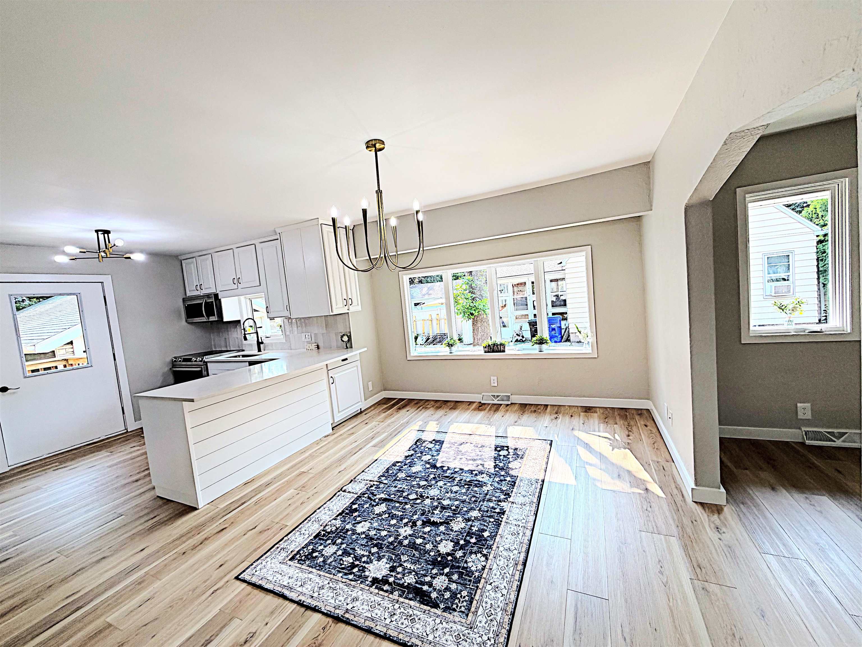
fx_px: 349
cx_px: 431
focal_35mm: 14
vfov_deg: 85.7
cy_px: 324
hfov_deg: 102.1
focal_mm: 2.22
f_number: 2.2
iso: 50
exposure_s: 1/120
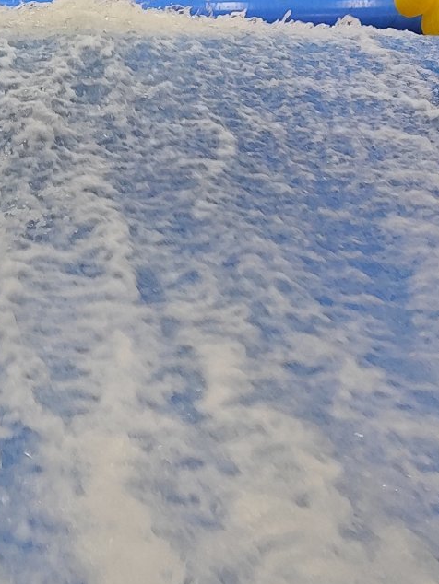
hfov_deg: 14.5
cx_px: -71
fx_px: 1673
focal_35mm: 99
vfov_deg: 19.7
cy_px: 137
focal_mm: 6.19
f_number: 1.65
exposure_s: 1/120
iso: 80
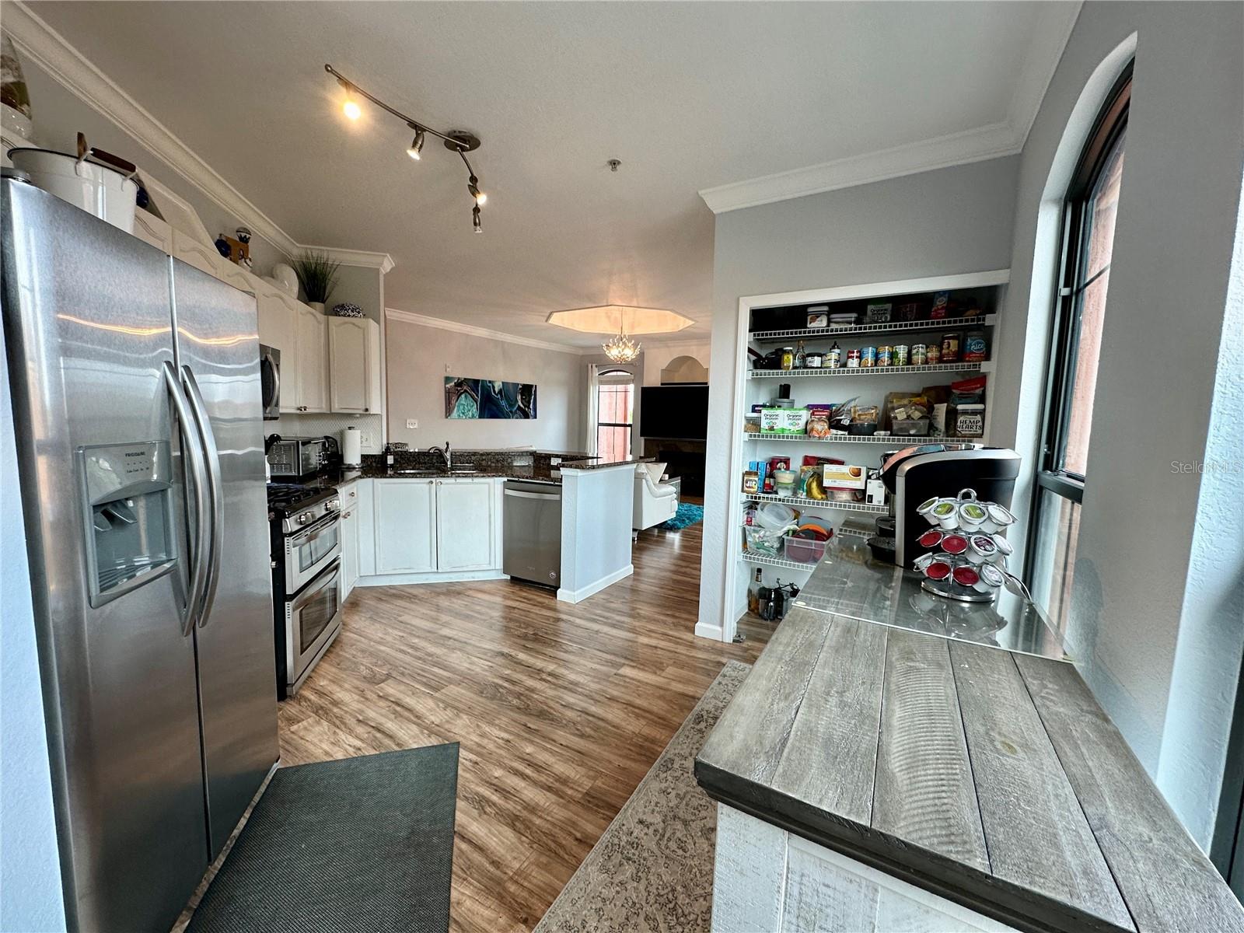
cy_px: 466
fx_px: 503
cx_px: 622
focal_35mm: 14
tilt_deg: -6.1
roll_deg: -1.0
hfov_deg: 102.1
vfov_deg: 85.7
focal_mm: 2.22
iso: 100
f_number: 2.2
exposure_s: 1/120
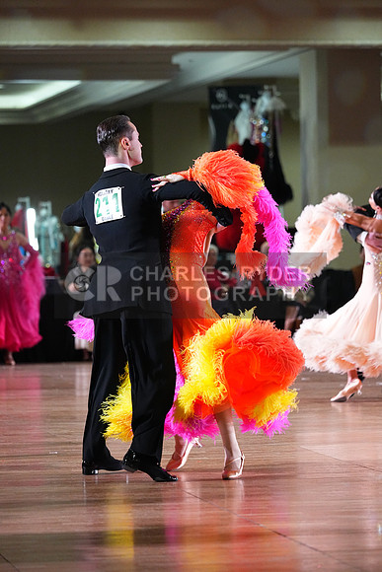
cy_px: 286
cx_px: 191
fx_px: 2863
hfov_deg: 7.6
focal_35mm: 180
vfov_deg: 11.4
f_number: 4.5
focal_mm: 180
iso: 6400
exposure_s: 1/400
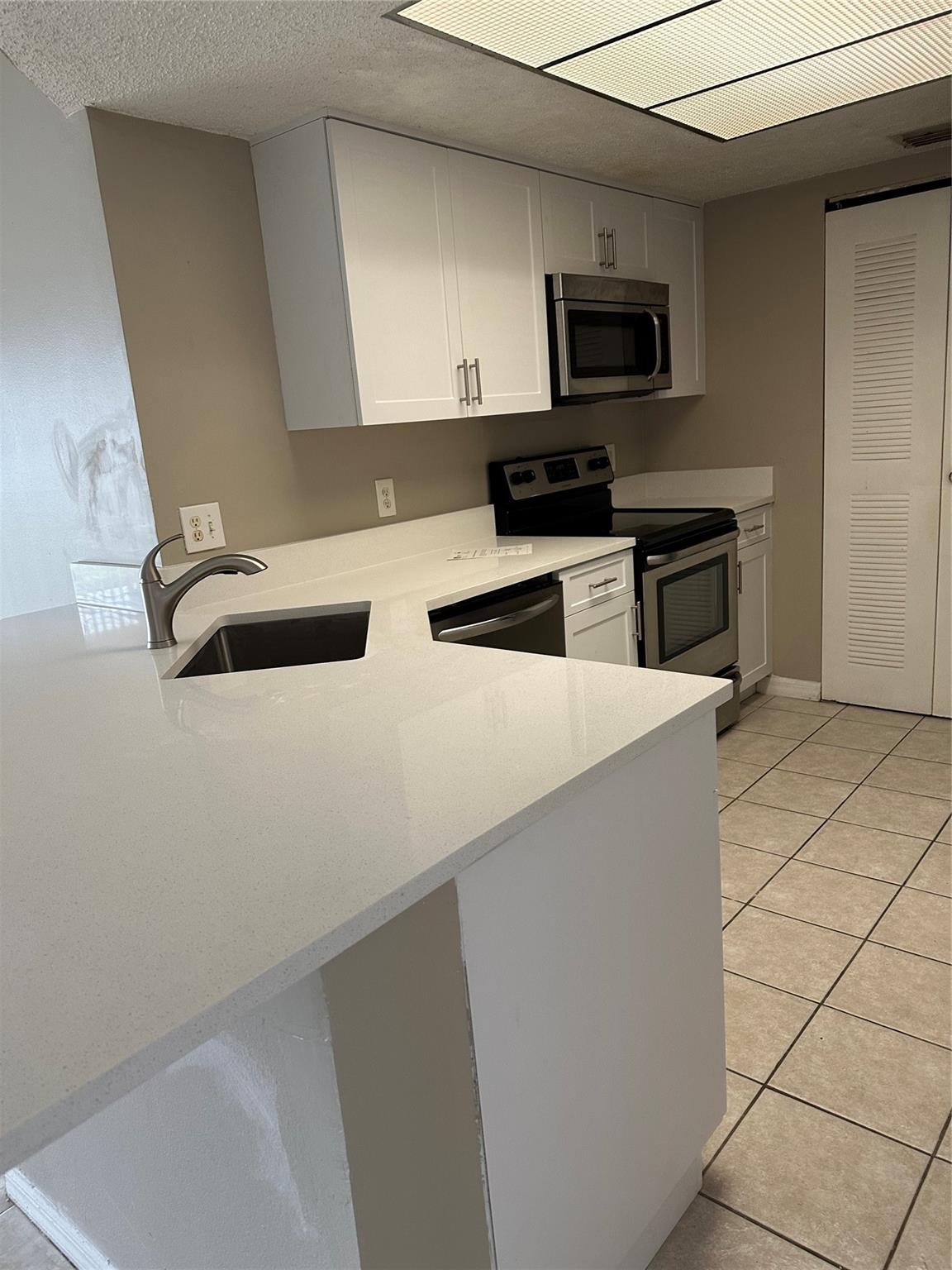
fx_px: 880
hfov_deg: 56.8
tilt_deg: -12.5
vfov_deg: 71.6
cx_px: 476
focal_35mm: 24
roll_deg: +6.1
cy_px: 635
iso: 250
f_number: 1.78
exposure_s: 1/93
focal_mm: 6.86
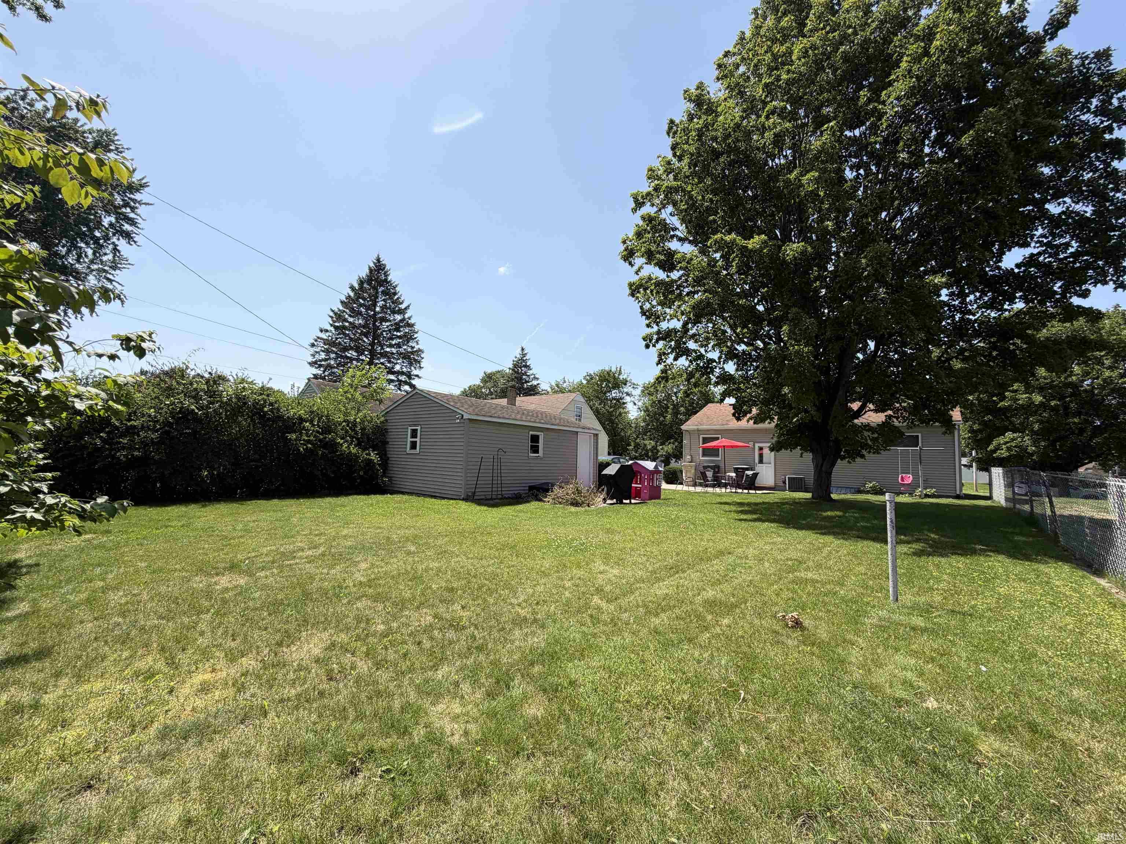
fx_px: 455
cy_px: 422
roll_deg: -1.2
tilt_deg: +6.2
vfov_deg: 85.7
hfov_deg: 102.1
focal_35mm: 14
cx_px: 563
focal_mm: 2.22
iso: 25
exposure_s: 1/770
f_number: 2.2
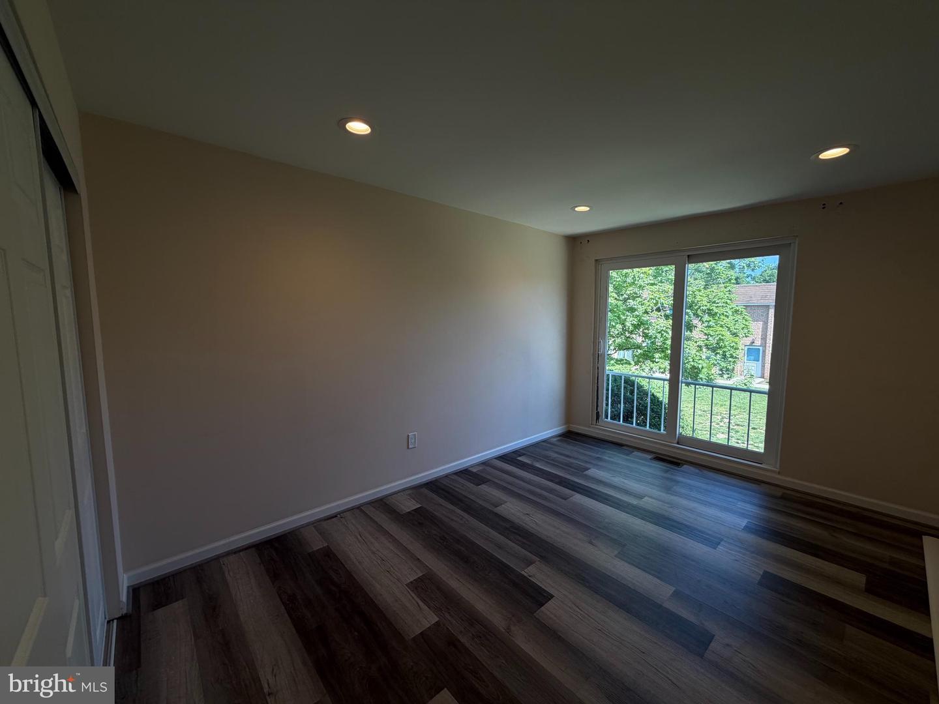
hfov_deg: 102.1
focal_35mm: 14
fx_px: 380
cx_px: 470
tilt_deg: -6.7
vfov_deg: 85.7
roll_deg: +0.3
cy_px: 352
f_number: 2.2
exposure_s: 1/120
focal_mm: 2.22
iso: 50
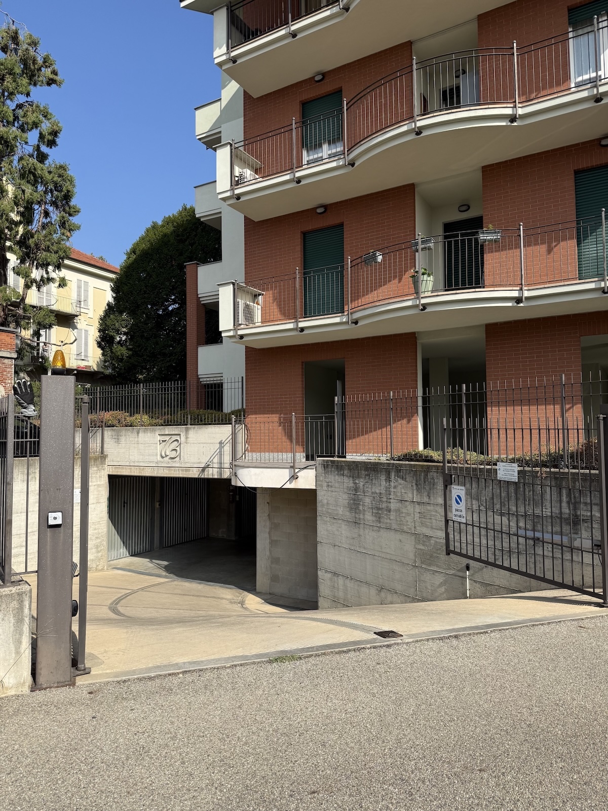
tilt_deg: +2.8
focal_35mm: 24
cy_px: 406
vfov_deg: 71.6
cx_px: 304
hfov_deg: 56.8
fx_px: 562
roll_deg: -0.4
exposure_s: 1/3759
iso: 80
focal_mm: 6.76
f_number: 1.78
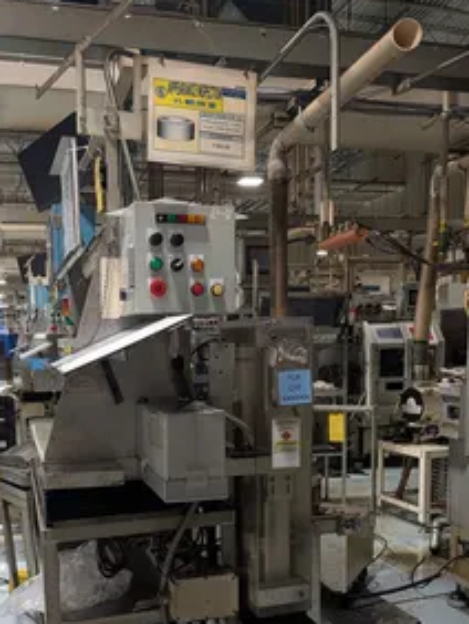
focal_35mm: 34
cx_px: 183
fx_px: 613
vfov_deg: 52.5
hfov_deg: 41.6
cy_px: 431
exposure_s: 1/351
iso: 474
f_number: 1.68
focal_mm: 6.9
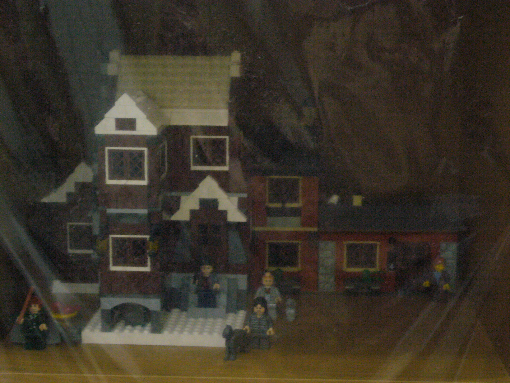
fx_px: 1061
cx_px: 262
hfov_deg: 27.0
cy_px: 188
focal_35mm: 72
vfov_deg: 20.4
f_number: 4.3
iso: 400
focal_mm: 11.2
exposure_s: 1/8
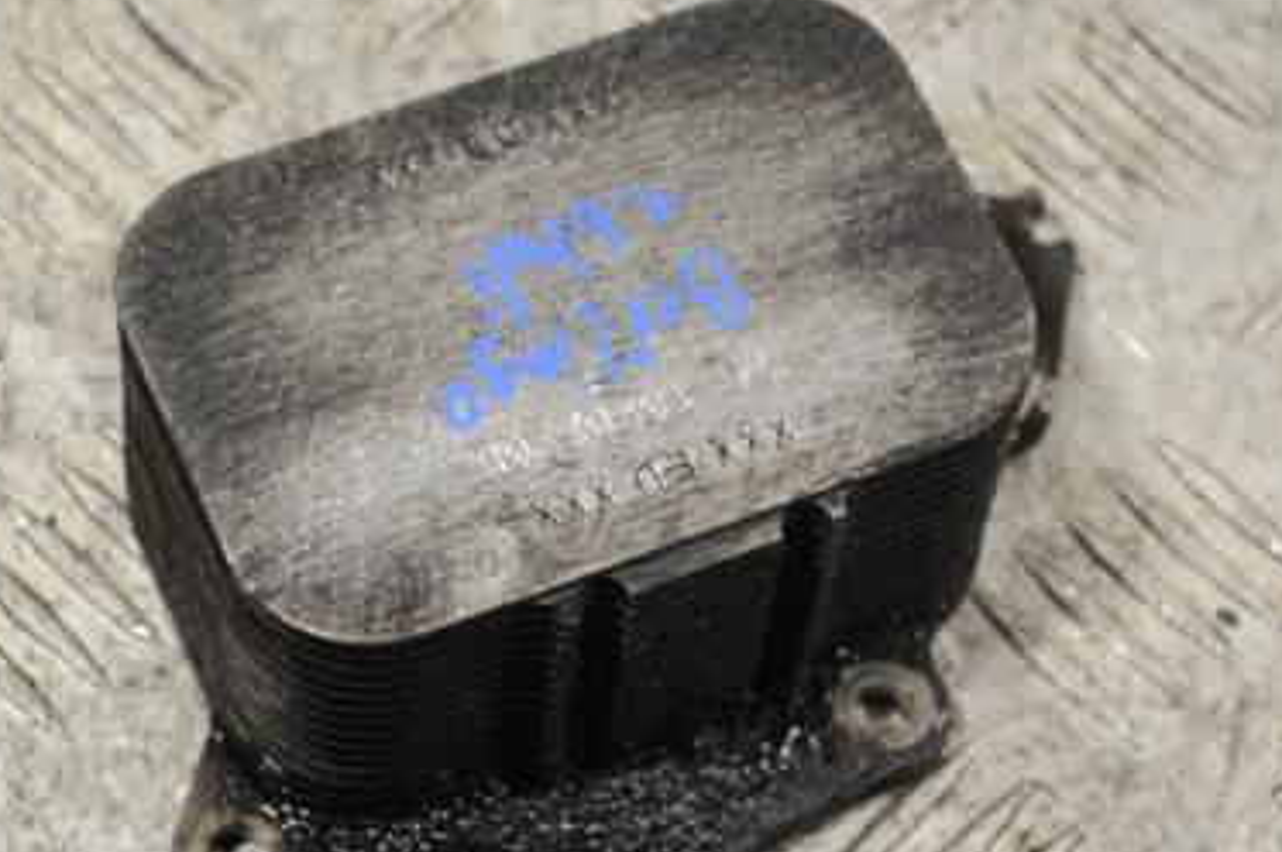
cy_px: 522
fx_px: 4725
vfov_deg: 10.3
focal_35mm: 133
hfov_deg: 15.4
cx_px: 598
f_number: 5.6
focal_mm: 55
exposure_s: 1/30
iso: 250
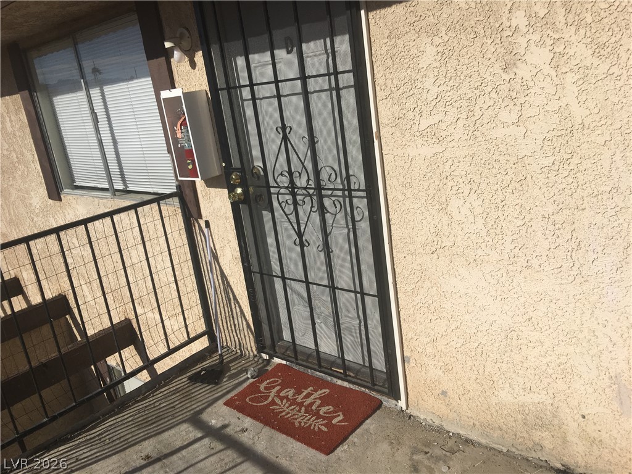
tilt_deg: -18.1
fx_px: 529
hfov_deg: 61.7
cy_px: 237
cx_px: 316
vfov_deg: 48.2
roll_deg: +9.0
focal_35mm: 29
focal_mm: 4.15
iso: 25
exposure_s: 1/3846
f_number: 2.2
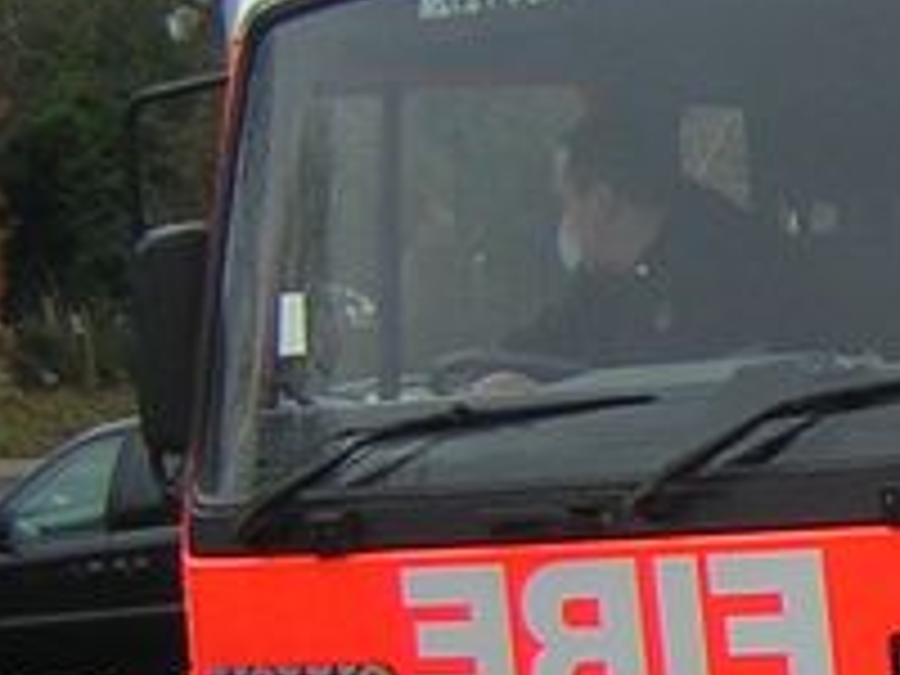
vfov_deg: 10.3
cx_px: 1534
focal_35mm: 144
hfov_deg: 12.7
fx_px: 3744
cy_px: 504
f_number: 2.7
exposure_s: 1/104
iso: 100
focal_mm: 5.2
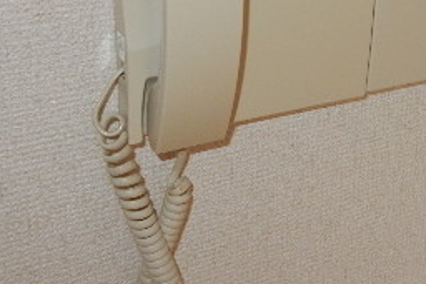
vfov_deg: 20.0
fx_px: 770
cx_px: 369
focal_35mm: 65
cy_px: -27
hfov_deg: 29.8
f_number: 3.7
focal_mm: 4.5
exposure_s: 1/30
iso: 200
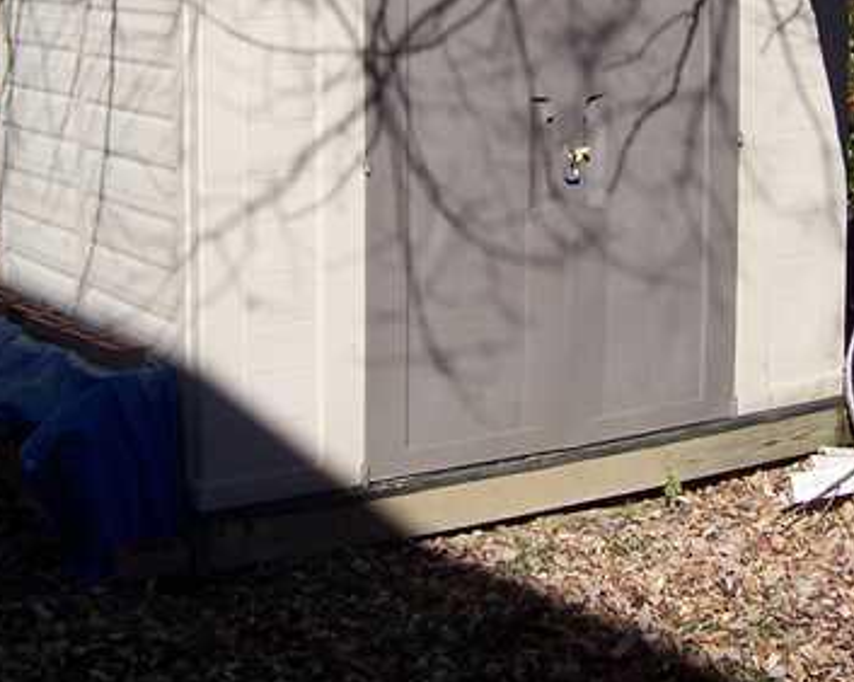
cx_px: 448
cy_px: 24
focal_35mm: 73
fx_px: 1844
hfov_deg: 26.1
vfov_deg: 20.4
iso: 80
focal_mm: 5.5
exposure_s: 1/750
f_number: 4
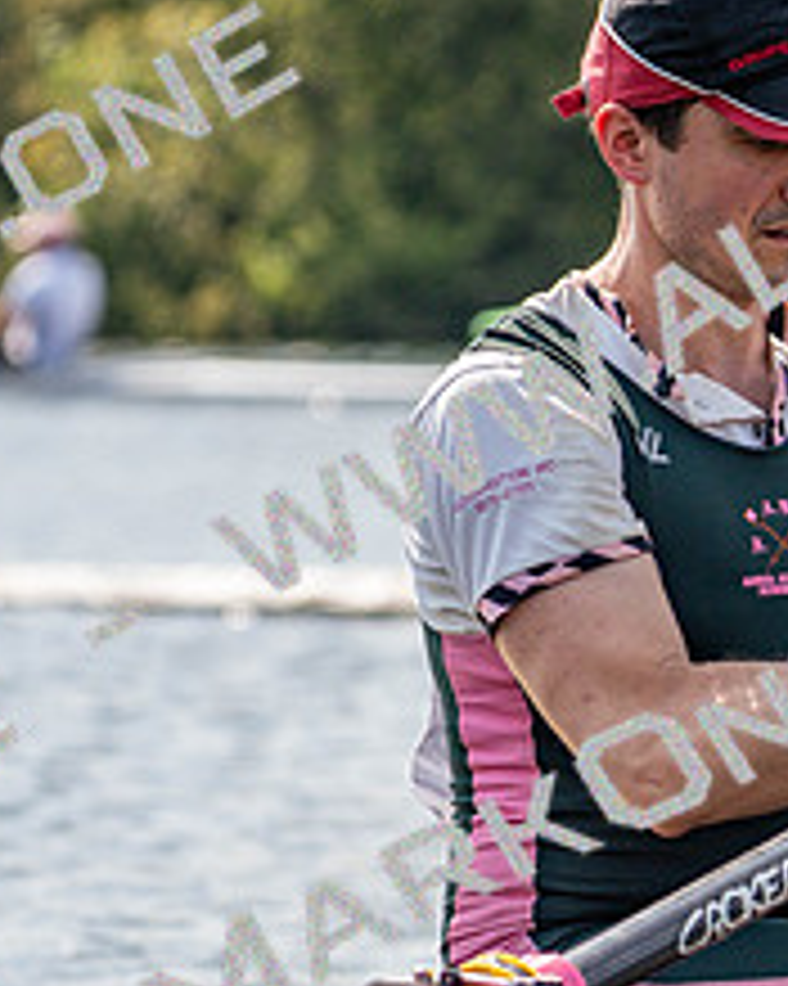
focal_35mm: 498
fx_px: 14528
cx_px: 770
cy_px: 606
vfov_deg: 3.9
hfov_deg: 3.1
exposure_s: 1/1600
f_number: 5.6
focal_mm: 200
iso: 200
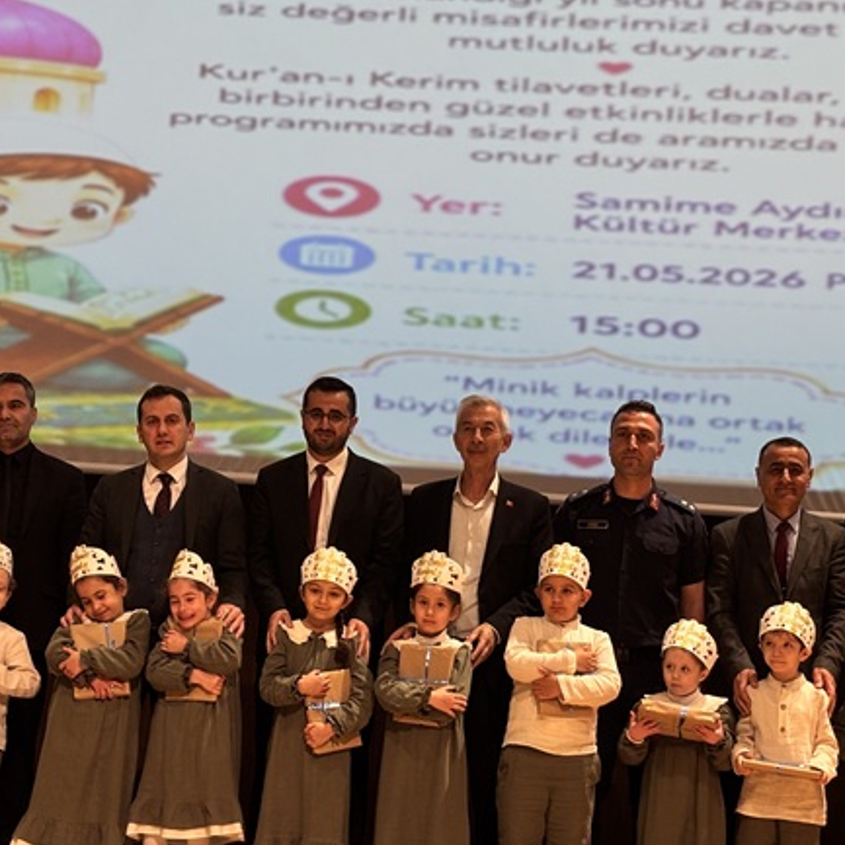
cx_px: 470
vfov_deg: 20.4
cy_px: 453
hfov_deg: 20.4
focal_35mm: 85
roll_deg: -3.9
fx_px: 2347
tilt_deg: +3.1
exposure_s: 1/50
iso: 80
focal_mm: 5.96
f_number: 1.6
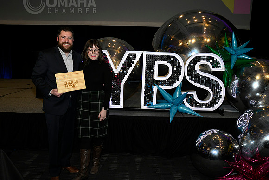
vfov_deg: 45.0
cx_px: 134
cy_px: 90
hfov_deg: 63.6
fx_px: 217
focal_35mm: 29
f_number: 8
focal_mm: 29
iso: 1600
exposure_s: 1/125
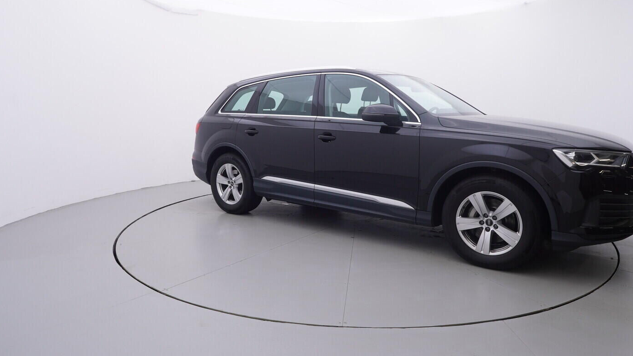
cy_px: 162
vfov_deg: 46.7
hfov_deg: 75.0
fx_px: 412
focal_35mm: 25
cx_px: 328
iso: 200
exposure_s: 1/80
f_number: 5
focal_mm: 15
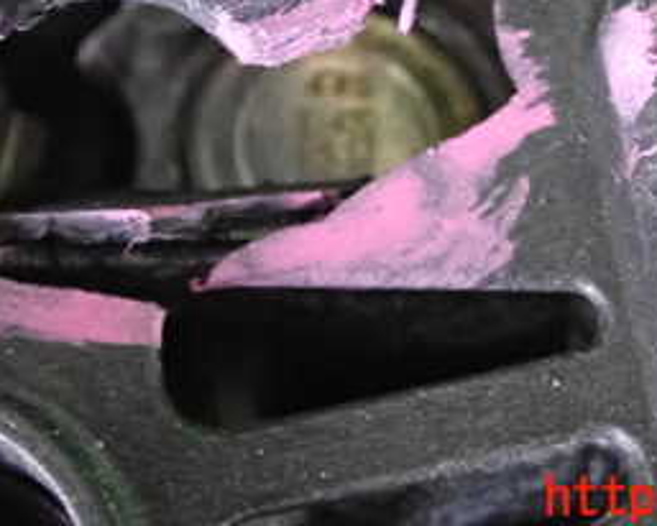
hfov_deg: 15.6
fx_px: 2394
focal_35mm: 123
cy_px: -43
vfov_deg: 12.4
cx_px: 355
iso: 2500
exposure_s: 1/60
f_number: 3.3
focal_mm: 9.65
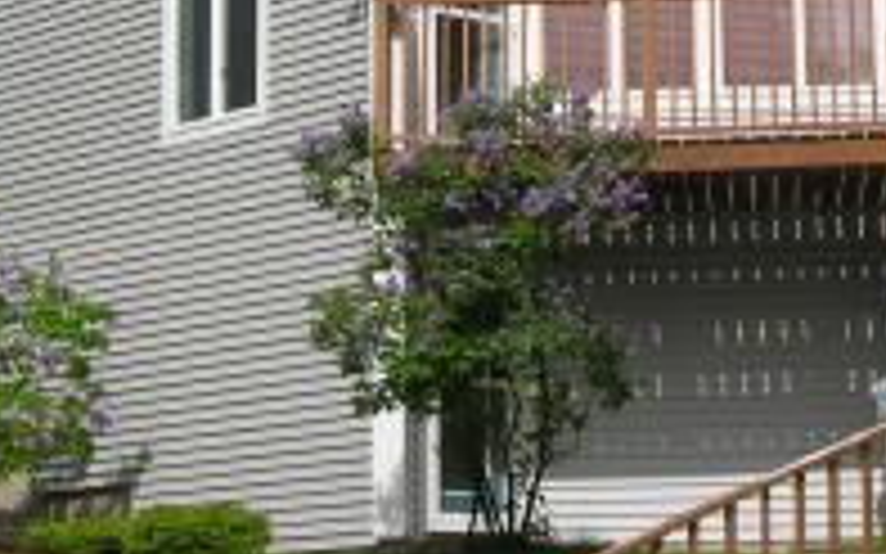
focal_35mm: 131
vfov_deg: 9.9
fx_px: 3162
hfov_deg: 15.9
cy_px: -68
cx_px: 670
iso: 50
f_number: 6.5
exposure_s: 1/227
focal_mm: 10.7
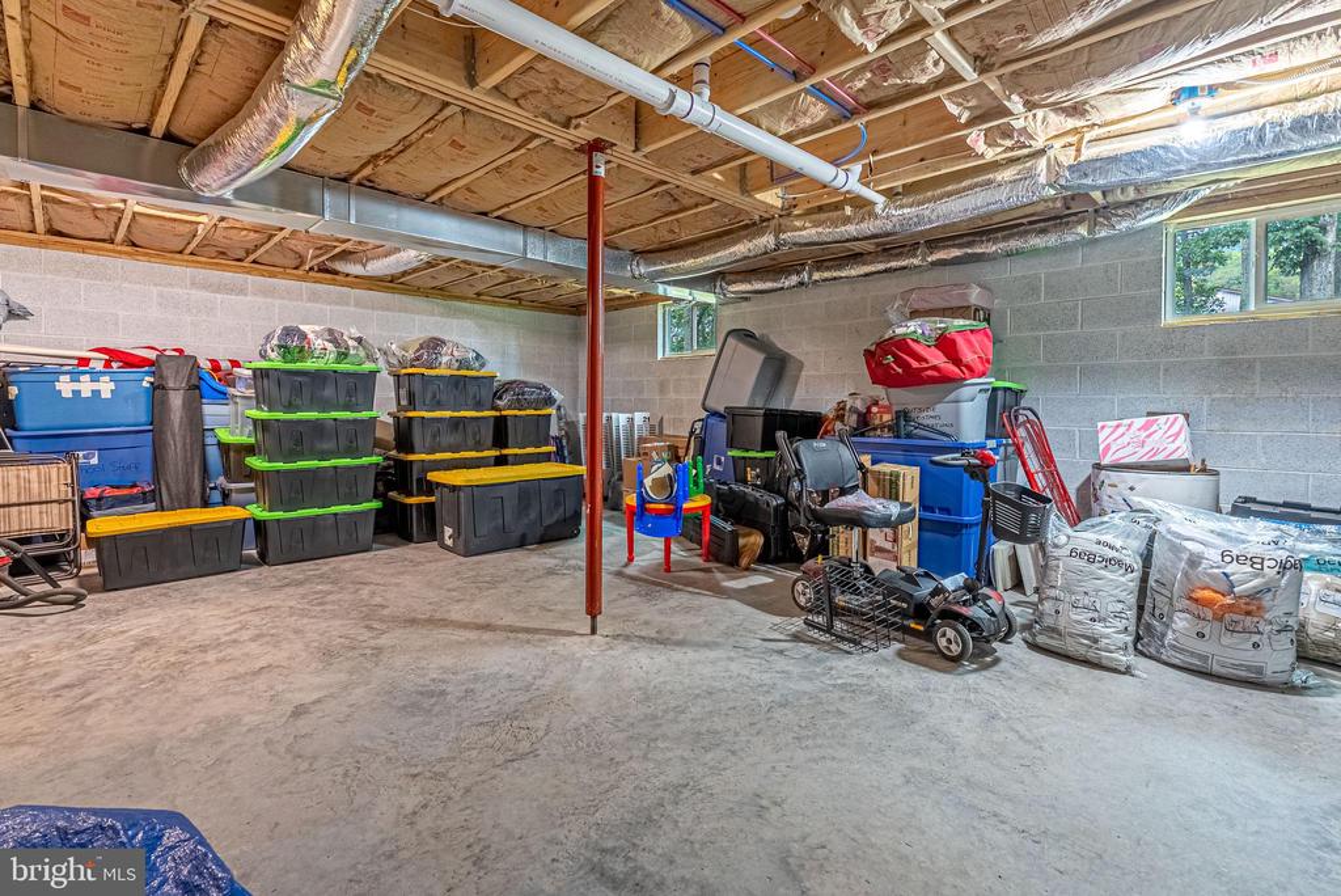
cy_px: 448
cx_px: 670
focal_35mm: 16
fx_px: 596
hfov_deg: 96.7
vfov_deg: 73.8
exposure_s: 1/400
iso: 2500
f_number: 5.6
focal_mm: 16
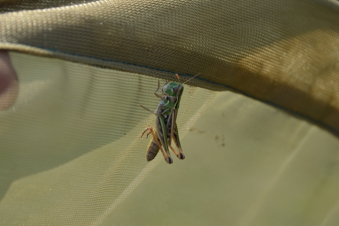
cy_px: 113
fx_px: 786
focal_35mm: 84
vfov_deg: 16.4
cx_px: 168
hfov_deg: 24.3
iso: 100
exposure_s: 1/200
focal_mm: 55
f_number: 8
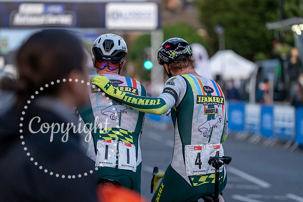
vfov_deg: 8.9
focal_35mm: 153
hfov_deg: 13.4
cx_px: 145
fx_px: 1292
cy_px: 98
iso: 2500
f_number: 2.8
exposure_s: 1/800
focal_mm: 141
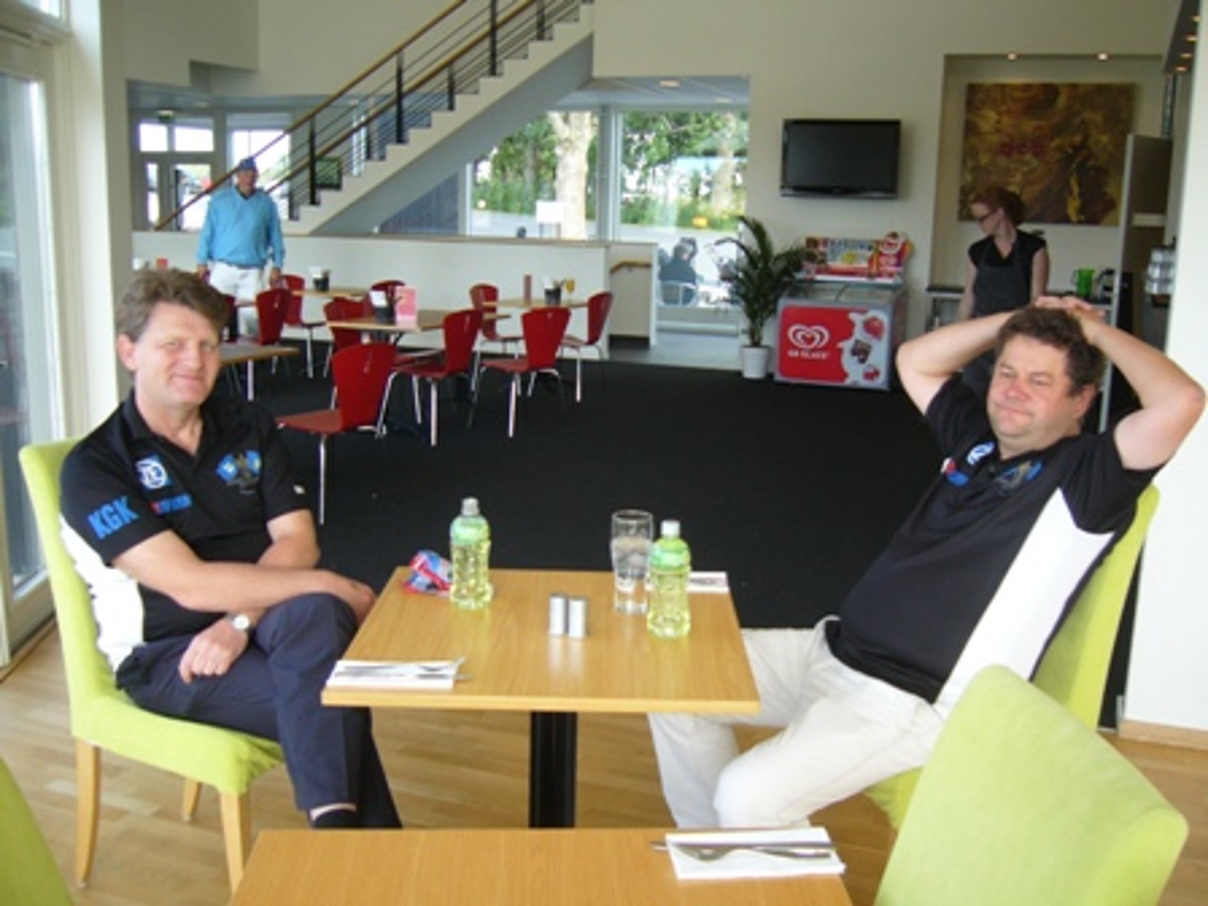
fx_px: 1221
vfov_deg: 40.7
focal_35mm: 35
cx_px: 604
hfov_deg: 52.6
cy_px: 453
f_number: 2.8
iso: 100
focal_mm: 5.8
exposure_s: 1/100
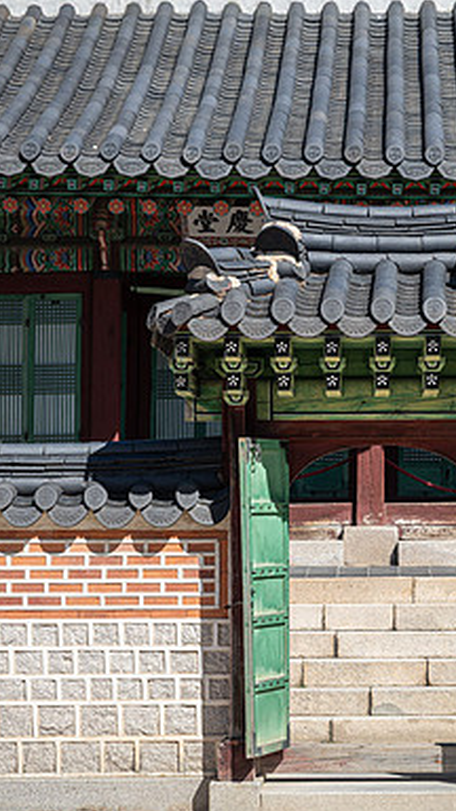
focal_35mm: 112
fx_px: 2408
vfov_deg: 19.1
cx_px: 350
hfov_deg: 10.8
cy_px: 404
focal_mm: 70
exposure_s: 1/400
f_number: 5
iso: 64
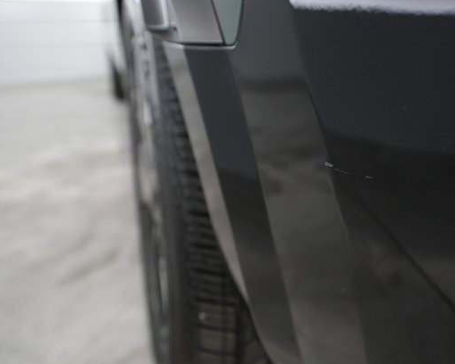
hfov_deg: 53.9
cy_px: 187
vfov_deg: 44.6
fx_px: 445
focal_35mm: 33
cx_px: 269
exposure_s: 1/125
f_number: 5
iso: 5000
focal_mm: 28
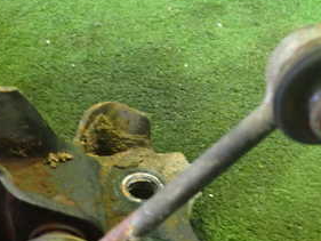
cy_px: 112
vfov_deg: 22.9
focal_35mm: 64
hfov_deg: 30.1
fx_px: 594
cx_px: 198
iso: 640
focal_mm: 5.4
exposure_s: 1/30
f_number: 2.3
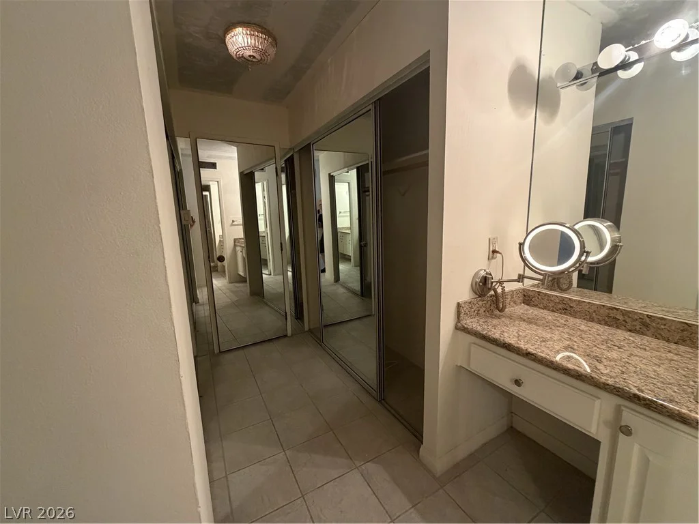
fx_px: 283
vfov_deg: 85.7
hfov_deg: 102.1
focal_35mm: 14
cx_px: 350
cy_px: 262
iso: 500
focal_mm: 2.22
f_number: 2.2
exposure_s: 1/60
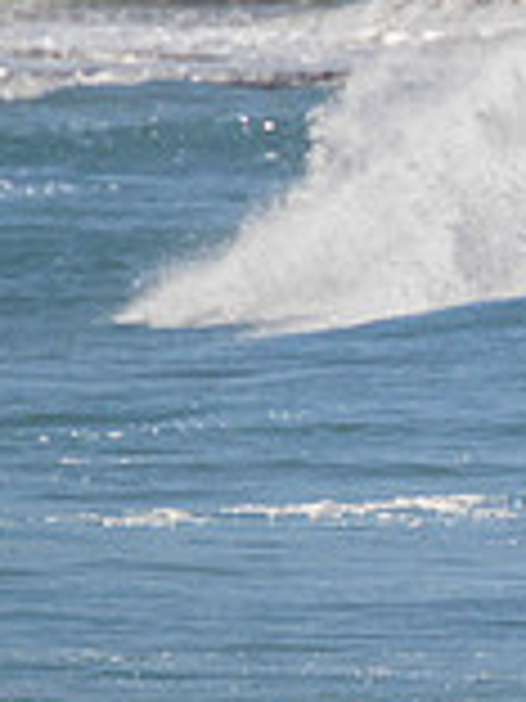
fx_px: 57884
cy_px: 124
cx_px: 1209
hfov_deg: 0.5
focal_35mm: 2857
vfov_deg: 0.7
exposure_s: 1/2000
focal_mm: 800
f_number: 11
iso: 450
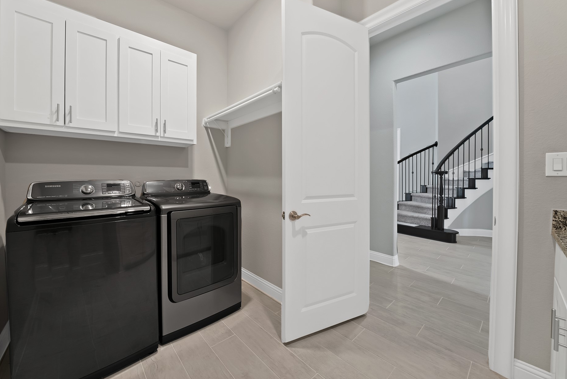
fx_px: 205
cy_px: 177
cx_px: 266
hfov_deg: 108.2
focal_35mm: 13
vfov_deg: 85.4
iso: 640
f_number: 8
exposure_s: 1/2.5
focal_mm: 12
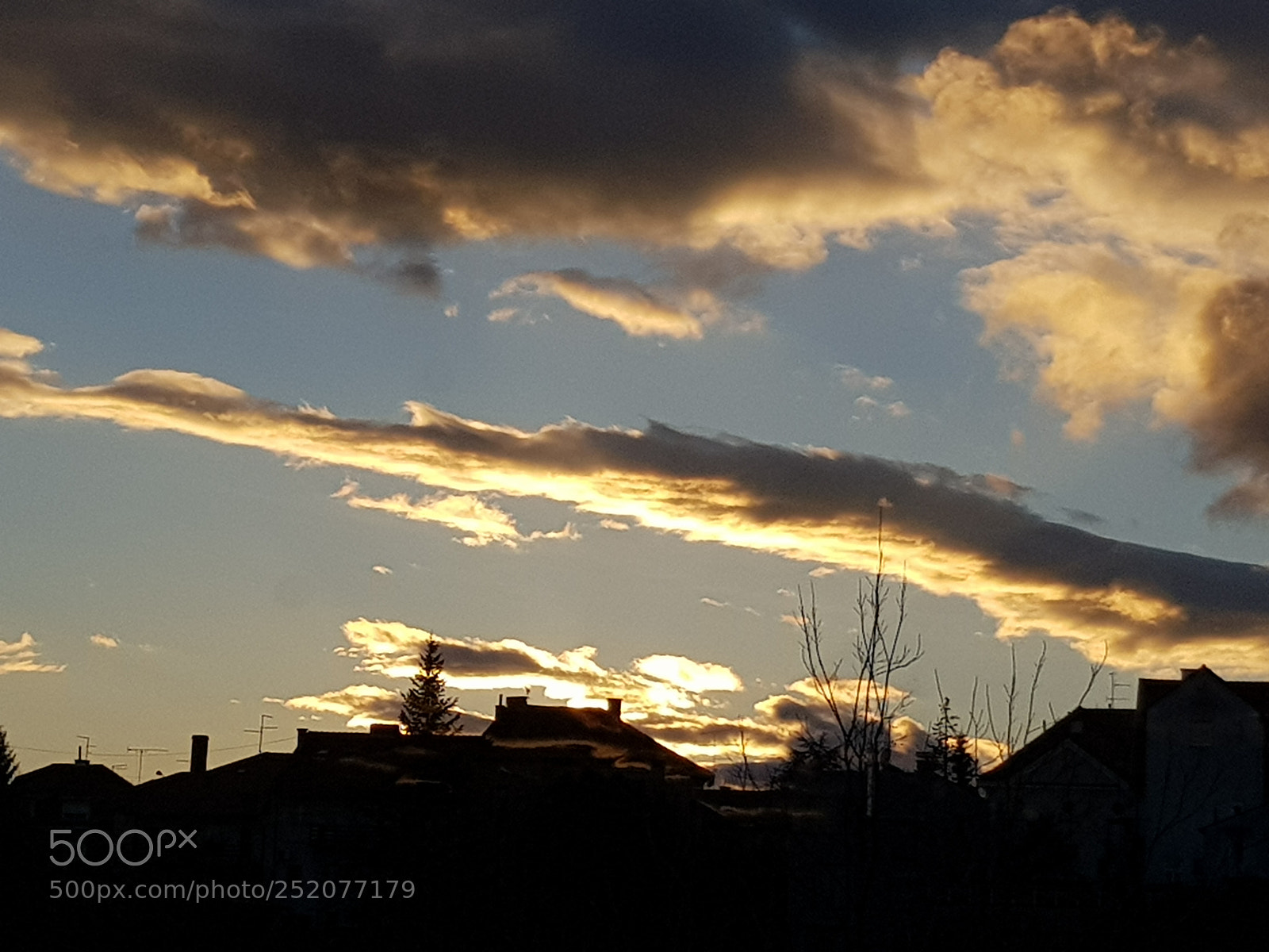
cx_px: 634
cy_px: 476
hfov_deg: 67.3
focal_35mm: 26
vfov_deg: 53.1
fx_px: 953
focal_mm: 4.2
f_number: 1.7
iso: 40
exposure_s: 1/3632
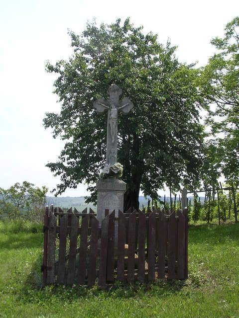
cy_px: 159
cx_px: 120
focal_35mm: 38
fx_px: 350
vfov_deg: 49.0
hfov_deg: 37.7
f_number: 5.6
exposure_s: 1/229
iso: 100
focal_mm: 5.8
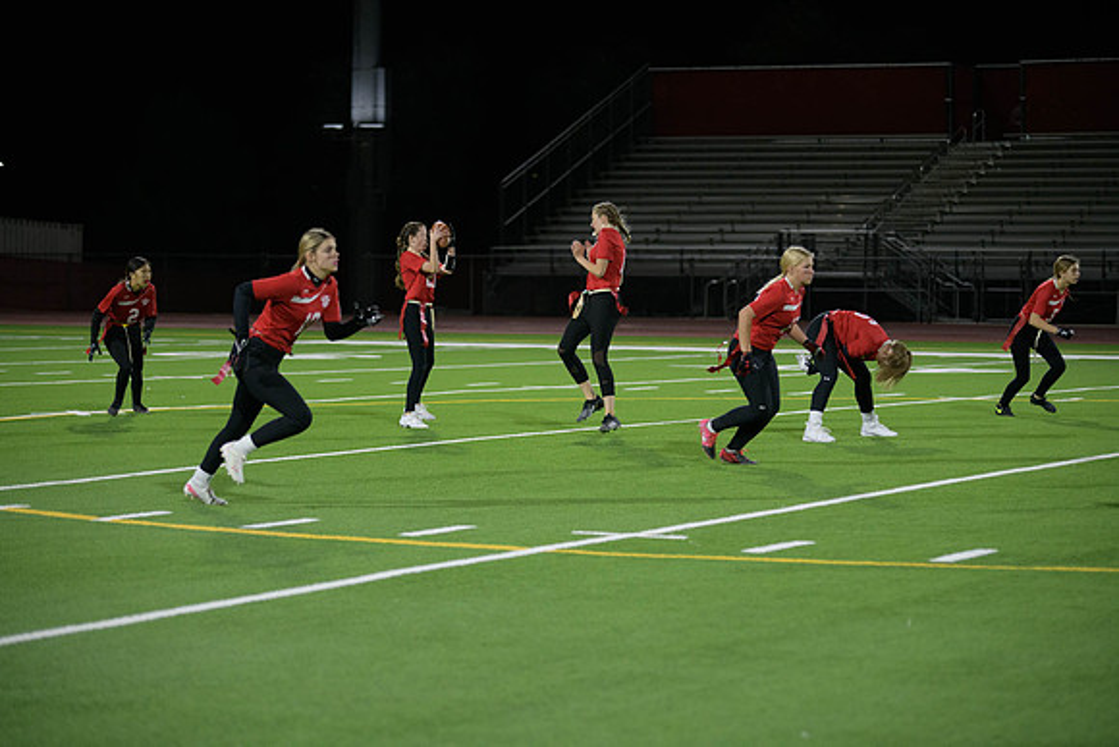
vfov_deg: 12.5
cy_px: 374
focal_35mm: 110
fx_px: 3420
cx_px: 560
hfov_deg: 18.6
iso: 2500
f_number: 2.8
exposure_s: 1/640
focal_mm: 110
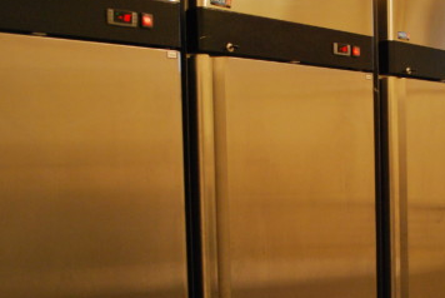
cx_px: 342
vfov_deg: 27.0
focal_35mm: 50
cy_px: 187
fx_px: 619
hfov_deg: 38.4
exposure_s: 1/30
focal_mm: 18
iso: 1100
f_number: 3.5
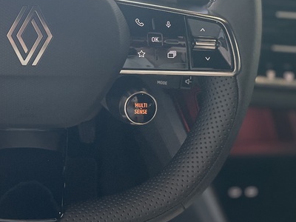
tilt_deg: -27.2
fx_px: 445
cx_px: 29
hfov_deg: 34.7
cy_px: 14
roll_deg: -0.5
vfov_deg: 26.9
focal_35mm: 52
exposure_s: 1/60
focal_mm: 4.2
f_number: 1.6
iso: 250
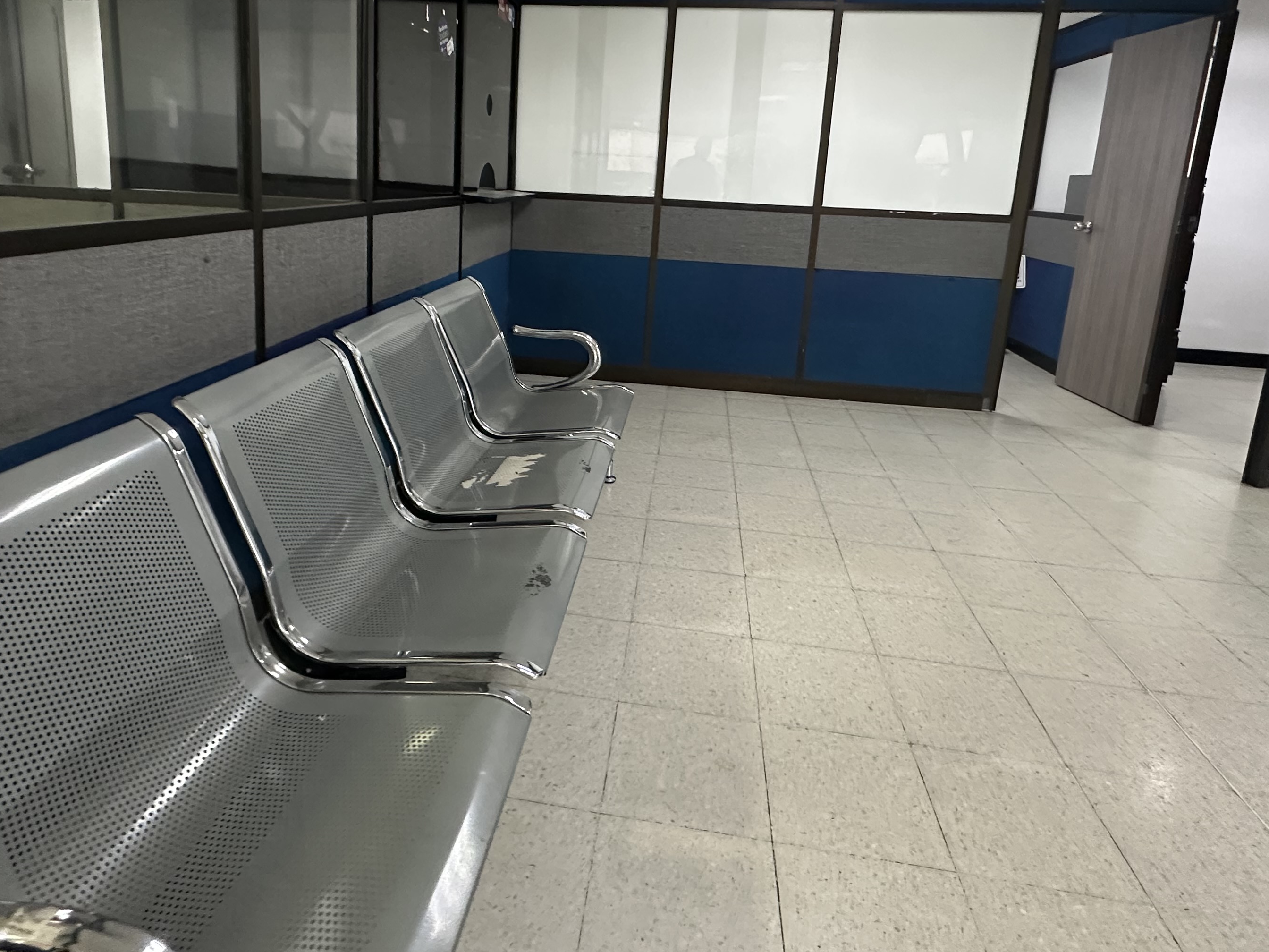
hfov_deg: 78.8
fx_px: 770
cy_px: 319
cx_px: 577
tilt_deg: -7.4
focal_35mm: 21
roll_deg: -4.1
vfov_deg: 61.9
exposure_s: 1/60
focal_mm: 2.22
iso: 400
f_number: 2.2
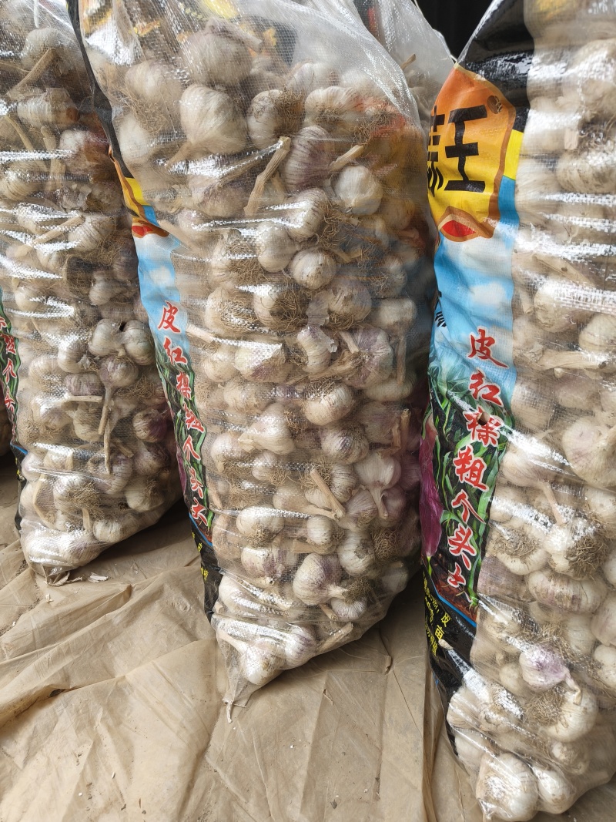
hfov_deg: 56.8
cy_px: 411
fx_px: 570
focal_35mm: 24
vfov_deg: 71.6
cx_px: 308
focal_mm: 5.59
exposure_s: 1/226
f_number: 1.8
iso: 50
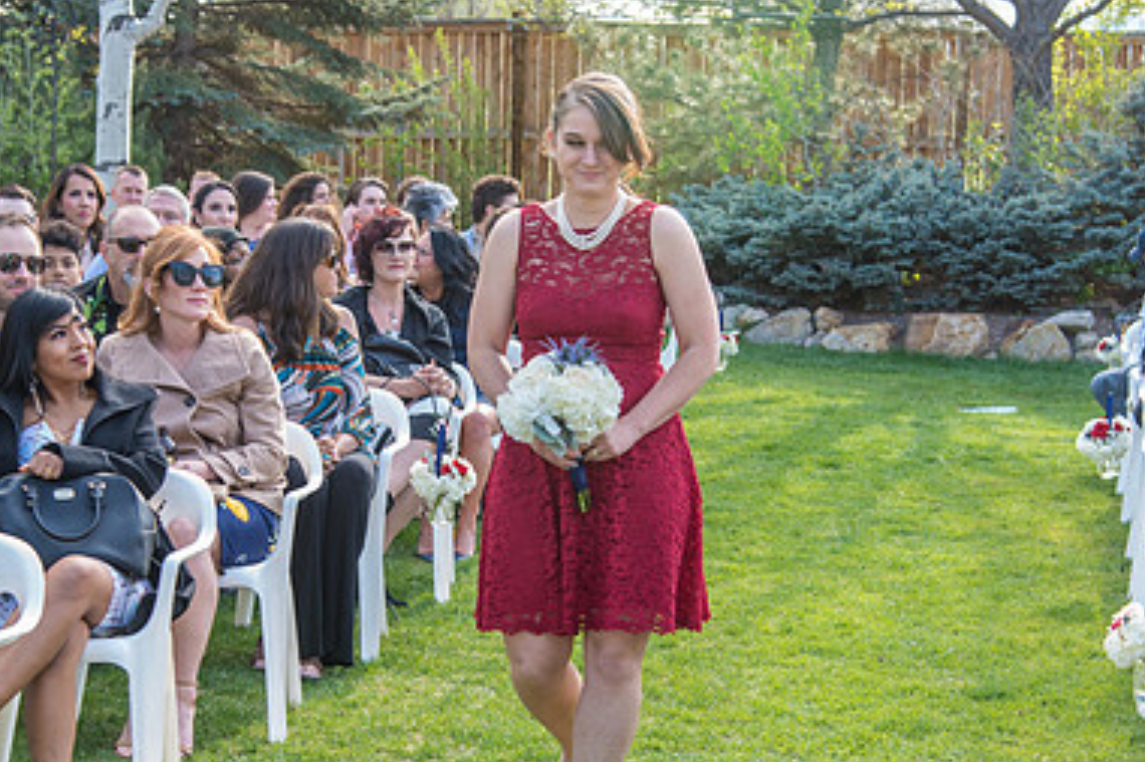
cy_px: 474
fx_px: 2670
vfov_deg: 16.2
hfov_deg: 24.2
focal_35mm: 84
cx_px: 491
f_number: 5
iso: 320
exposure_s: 1/125
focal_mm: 55
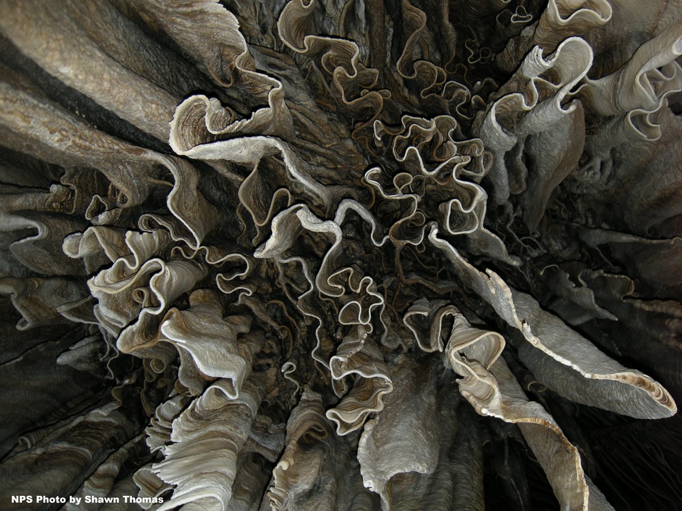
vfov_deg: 40.7
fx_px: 690
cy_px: 256
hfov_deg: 52.6
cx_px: 341
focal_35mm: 35
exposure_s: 1/60
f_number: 2.7
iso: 64
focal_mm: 7.5
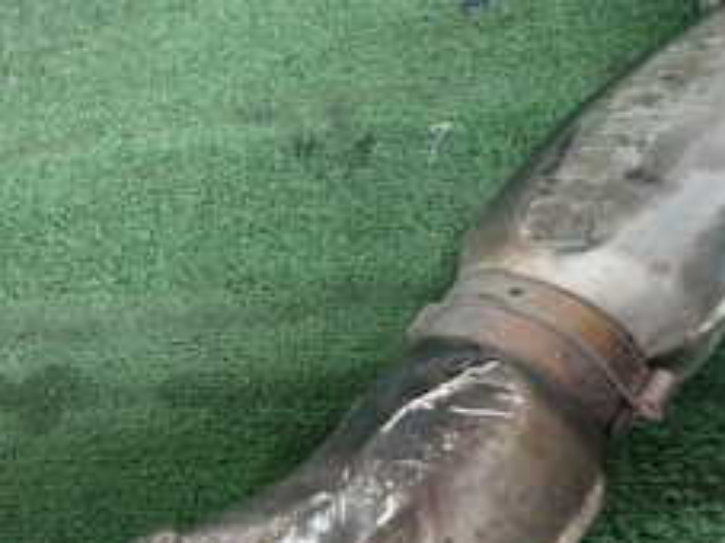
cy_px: 259
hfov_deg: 27.3
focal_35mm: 66
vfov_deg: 22.2
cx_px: -45
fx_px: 1382
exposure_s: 1/125
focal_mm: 4.5
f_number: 2
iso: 500
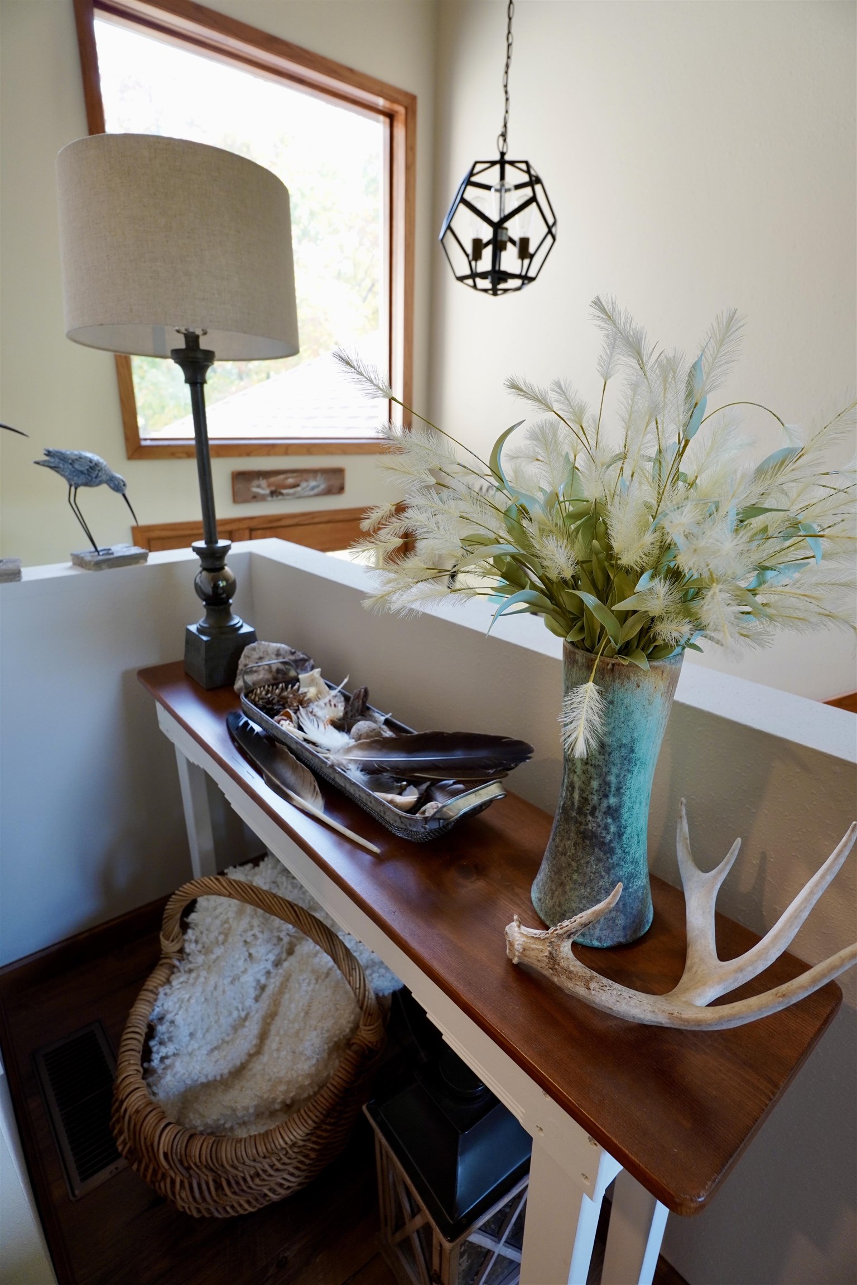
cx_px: 428
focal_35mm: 16
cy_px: 642
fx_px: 589
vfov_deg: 95.0
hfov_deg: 72.1
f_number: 4
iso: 320
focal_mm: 11
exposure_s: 1/60
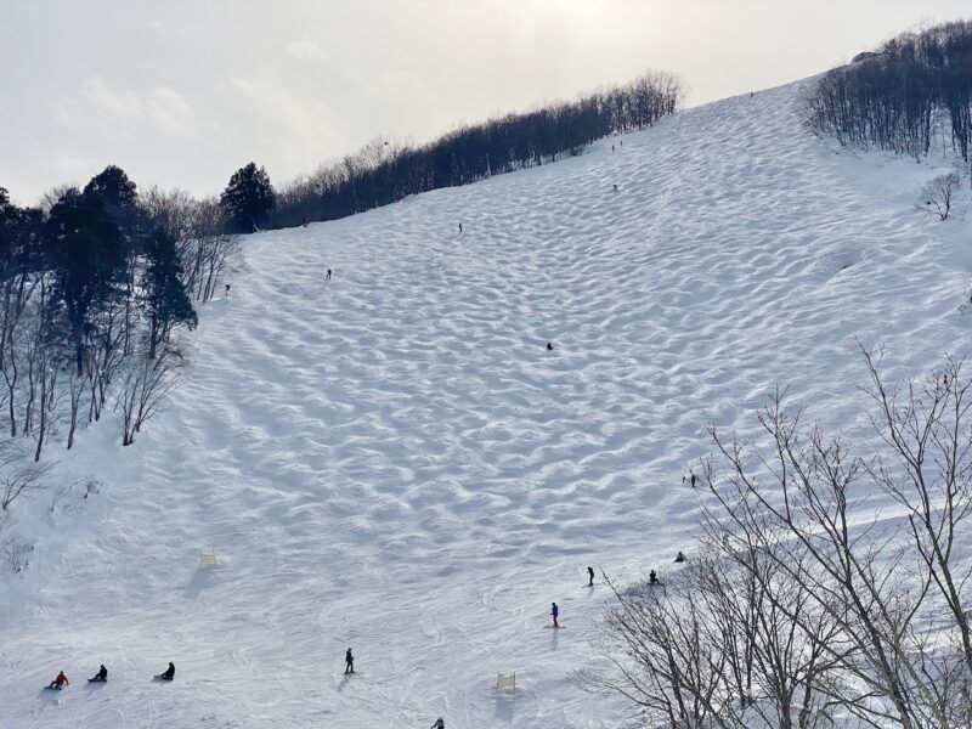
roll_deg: -1.8
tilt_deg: +6.8
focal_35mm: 52
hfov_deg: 36.8
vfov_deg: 28.0
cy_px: 364
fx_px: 1460
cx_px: 486
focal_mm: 6
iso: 25
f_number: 2
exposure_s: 1/9524
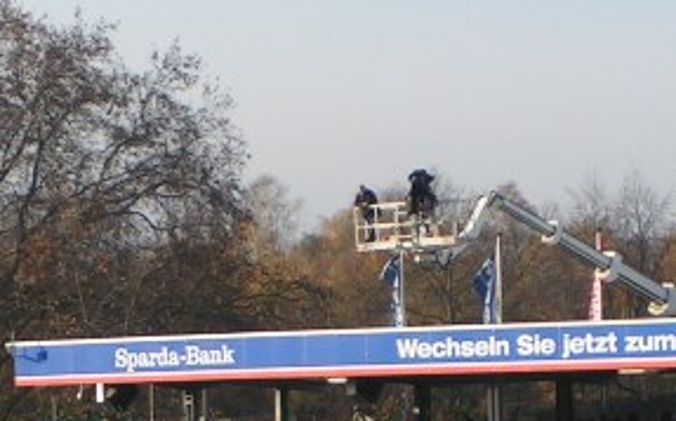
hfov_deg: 7.5
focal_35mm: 281
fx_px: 5174
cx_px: 221
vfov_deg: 4.7
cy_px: 362
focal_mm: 14.5
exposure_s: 1/250
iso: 50
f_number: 5.6
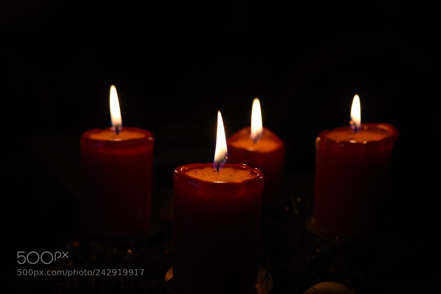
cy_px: 147
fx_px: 643
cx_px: 220
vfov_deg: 25.8
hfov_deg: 37.8
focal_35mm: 52
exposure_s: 1/40
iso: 125
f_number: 4
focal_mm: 35
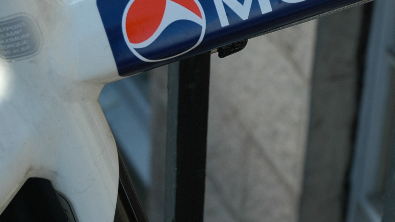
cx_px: 334
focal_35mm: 146
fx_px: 1529
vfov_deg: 8.3
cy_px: 49
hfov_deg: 14.6
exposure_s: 1/60
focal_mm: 46
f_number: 8
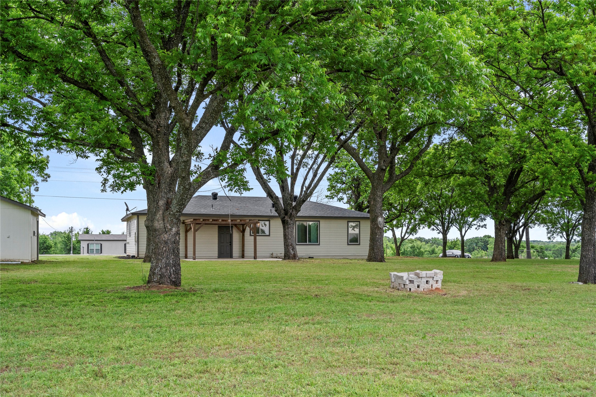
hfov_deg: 54.4
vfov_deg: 37.9
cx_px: 298
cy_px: 198
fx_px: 579
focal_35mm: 35
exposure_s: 1/200
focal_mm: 35
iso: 400
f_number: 5.6
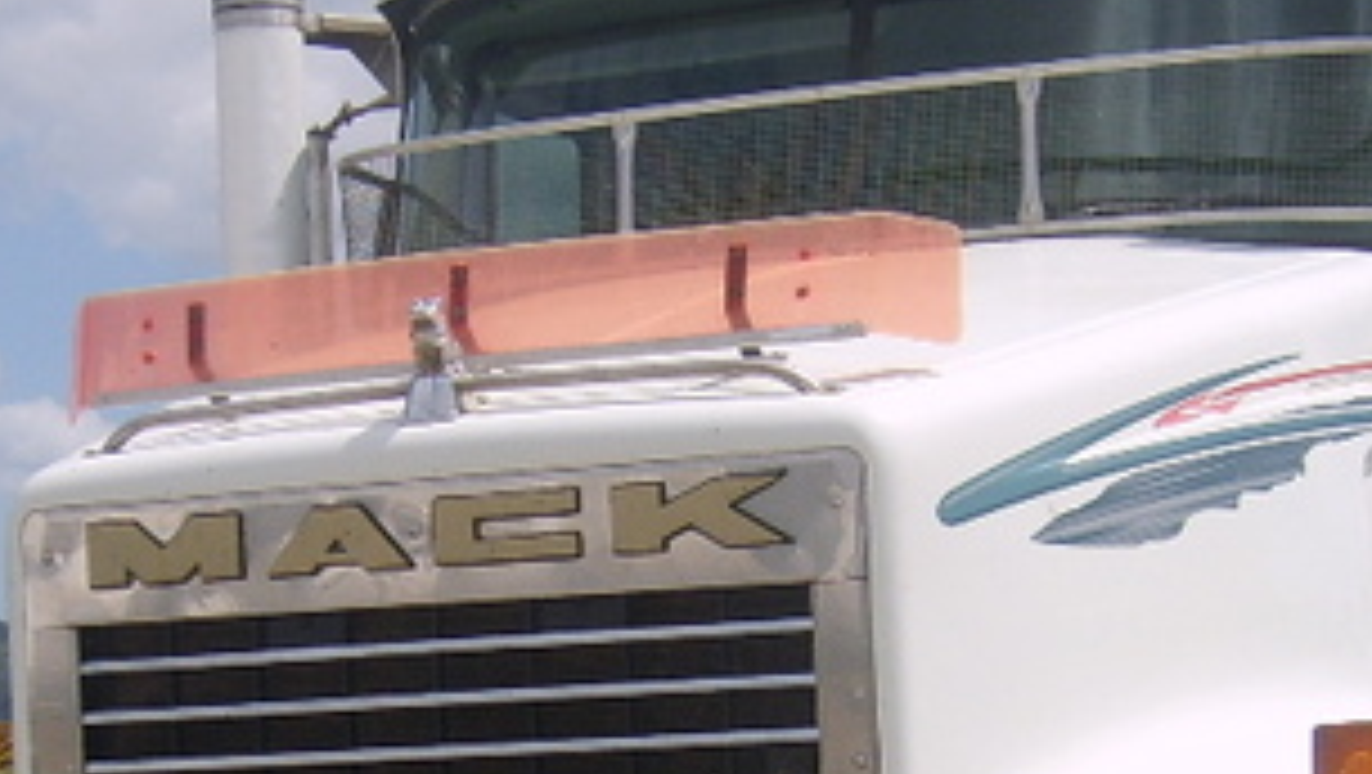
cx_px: 697
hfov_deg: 21.3
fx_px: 3640
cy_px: 819
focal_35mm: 100
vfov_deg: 12.0
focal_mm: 5.8
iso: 50
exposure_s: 1/350
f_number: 7.1
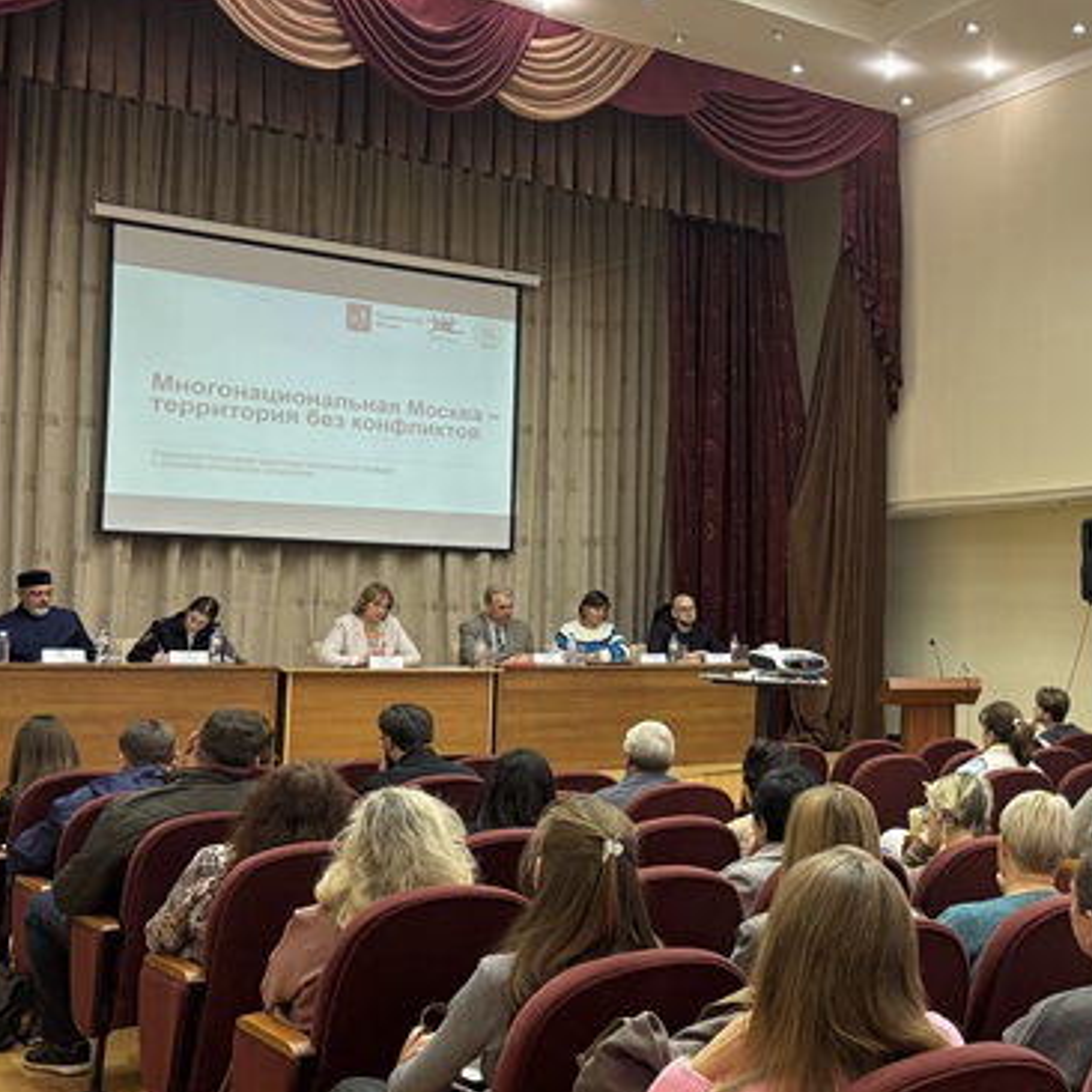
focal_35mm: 44
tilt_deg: +1.9
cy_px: 562
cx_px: 1017
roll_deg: -1.1
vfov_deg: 38.3
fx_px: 1570
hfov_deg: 35.7
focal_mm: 5.96
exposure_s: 1/100
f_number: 1.6
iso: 125
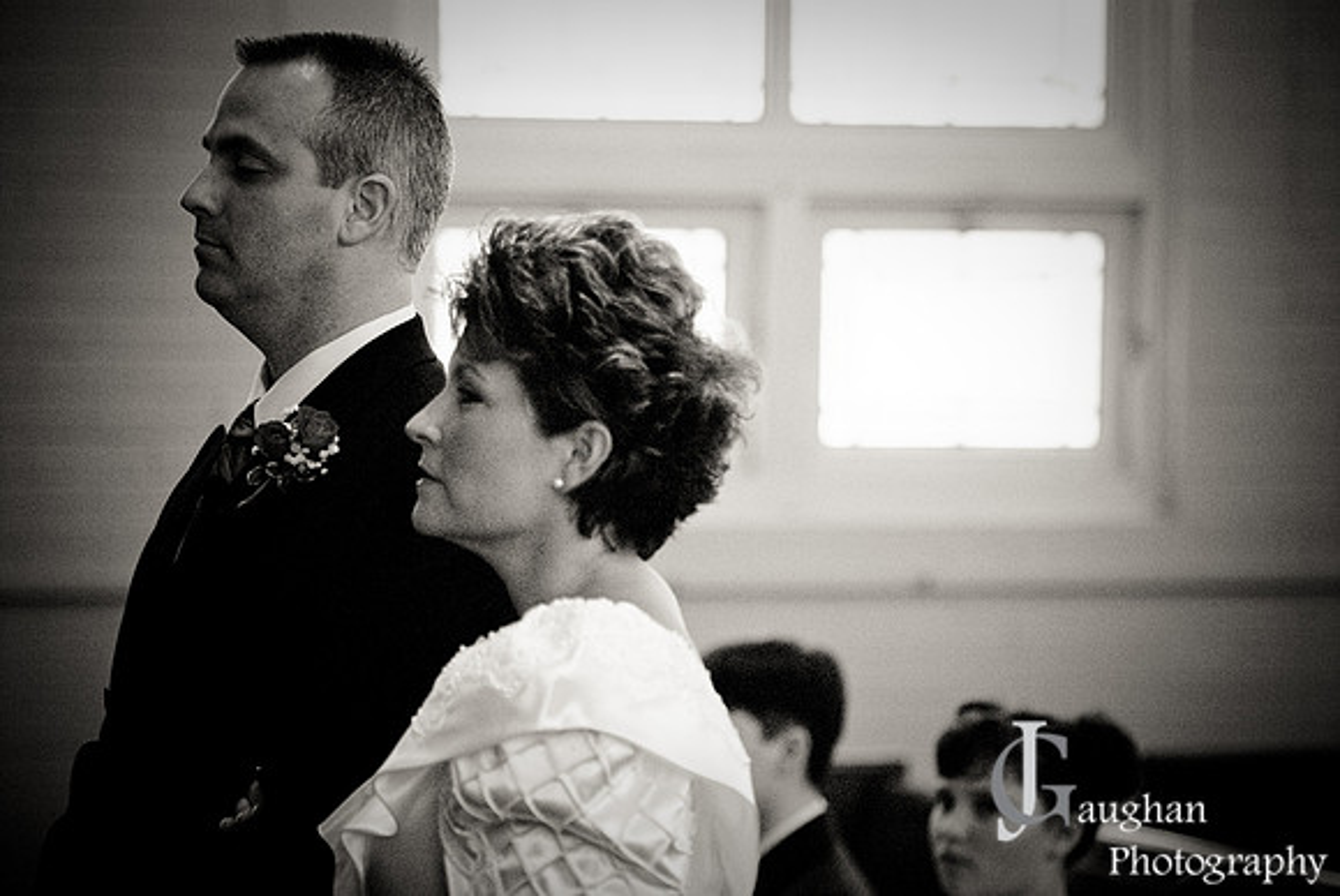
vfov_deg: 8.2
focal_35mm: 168
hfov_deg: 12.2
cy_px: 448
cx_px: 670
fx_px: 6259
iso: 640
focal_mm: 112
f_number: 2.8
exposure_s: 1/160
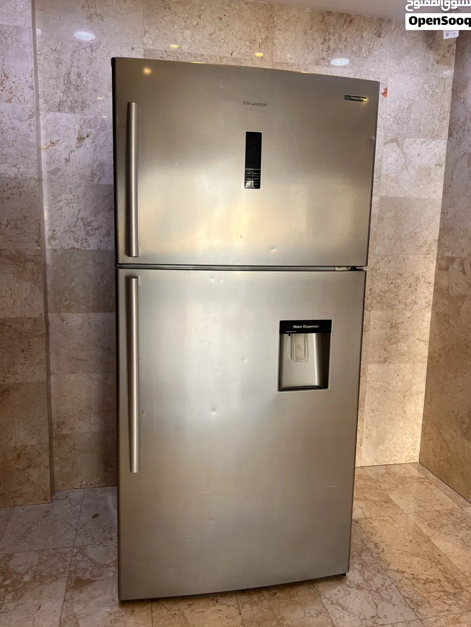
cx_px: 242
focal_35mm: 27
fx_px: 490
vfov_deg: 65.3
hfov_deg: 51.4
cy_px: 310
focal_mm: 5.7
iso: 80
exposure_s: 1/100
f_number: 1.5
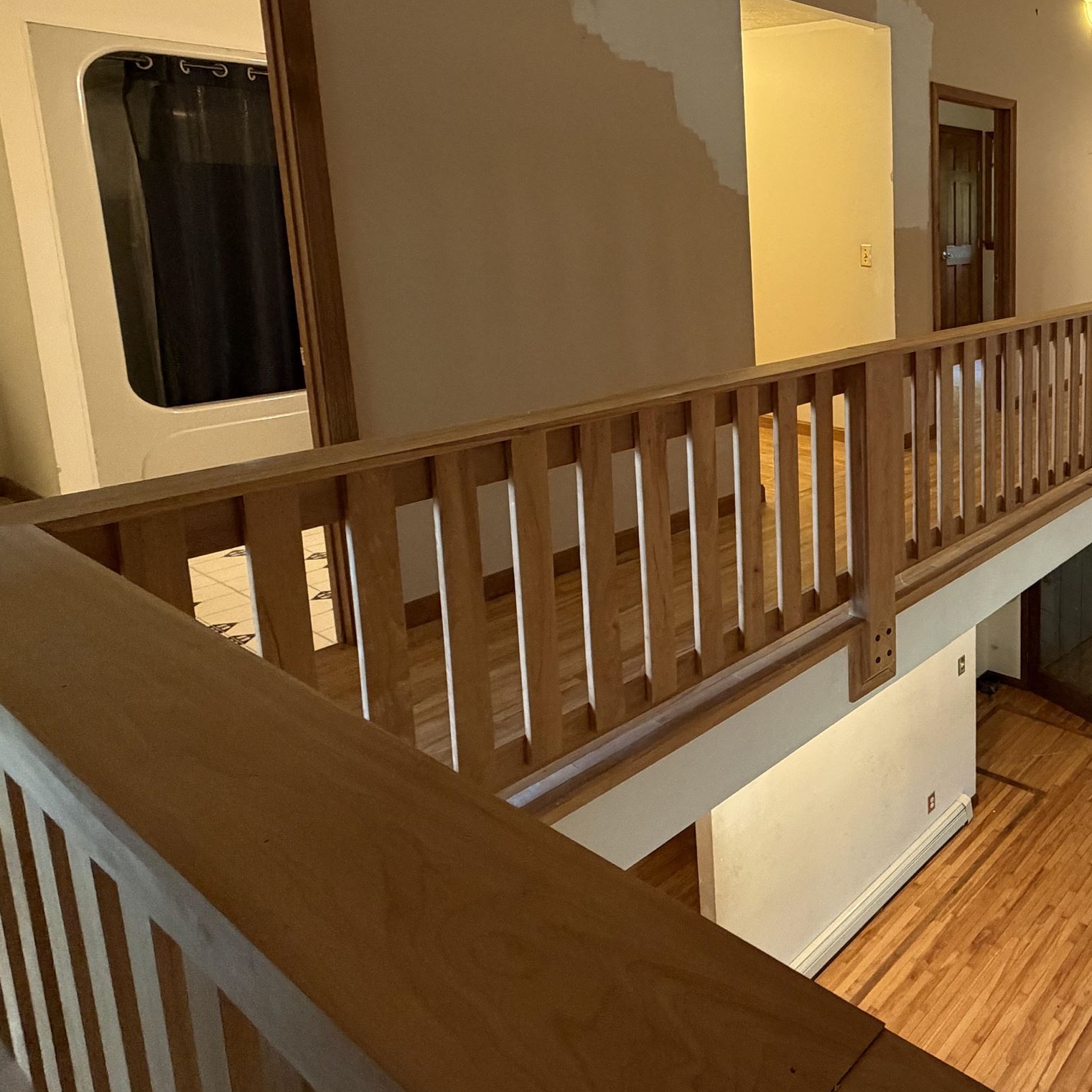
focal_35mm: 25
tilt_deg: -8.5
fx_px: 892
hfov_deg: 51.4
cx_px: 1075
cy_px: 340
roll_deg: -1.3
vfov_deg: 61.0
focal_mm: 2.22
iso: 500
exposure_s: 1/60
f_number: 2.2
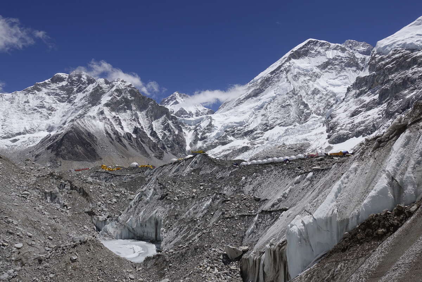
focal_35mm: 24
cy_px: 141
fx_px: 281
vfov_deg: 53.1
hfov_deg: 73.7
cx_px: 211
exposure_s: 1/250
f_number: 5.6
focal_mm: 8.8
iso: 125
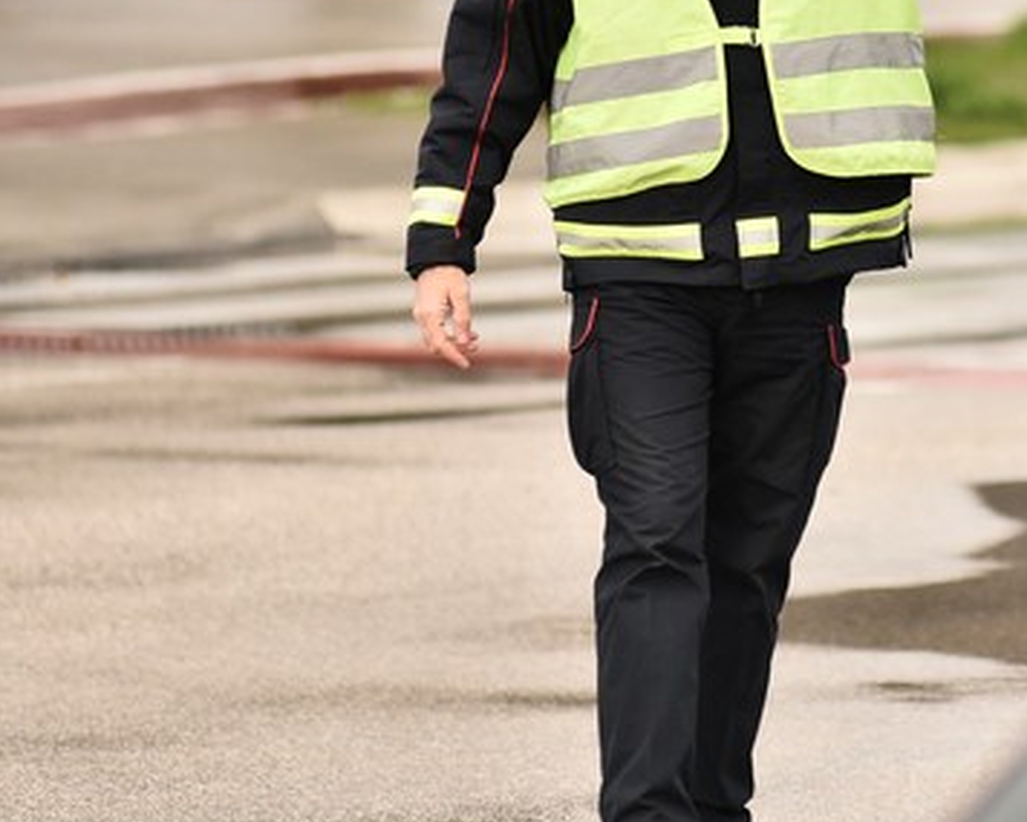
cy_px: 268
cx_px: 917
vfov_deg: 3.5
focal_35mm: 445
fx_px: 13530
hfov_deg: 4.3
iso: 640
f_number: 4
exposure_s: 1/4000
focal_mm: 200
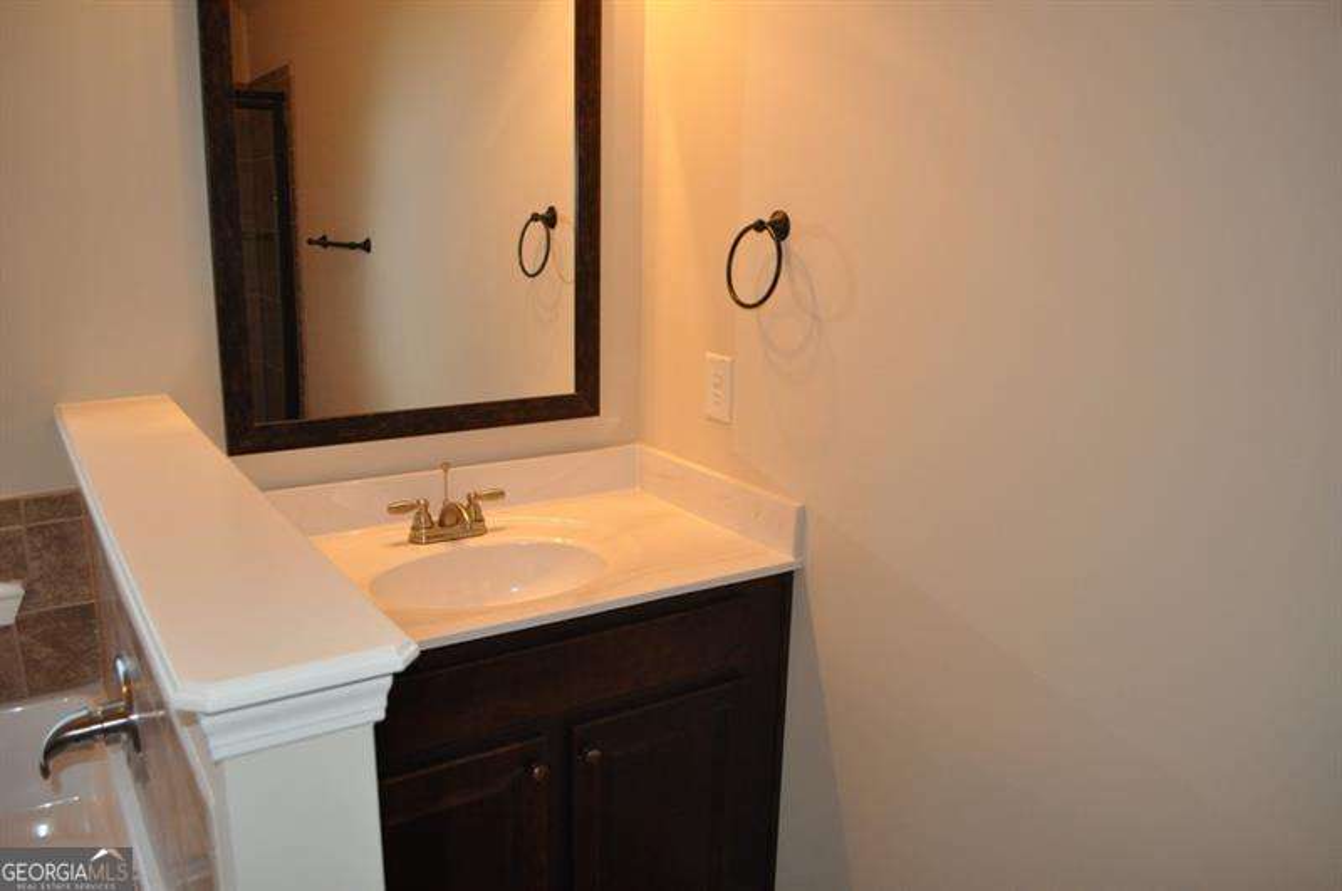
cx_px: 671
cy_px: 446
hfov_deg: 67.5
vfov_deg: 47.8
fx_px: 1005
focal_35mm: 27
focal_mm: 18
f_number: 3.5
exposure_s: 1/60
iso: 800
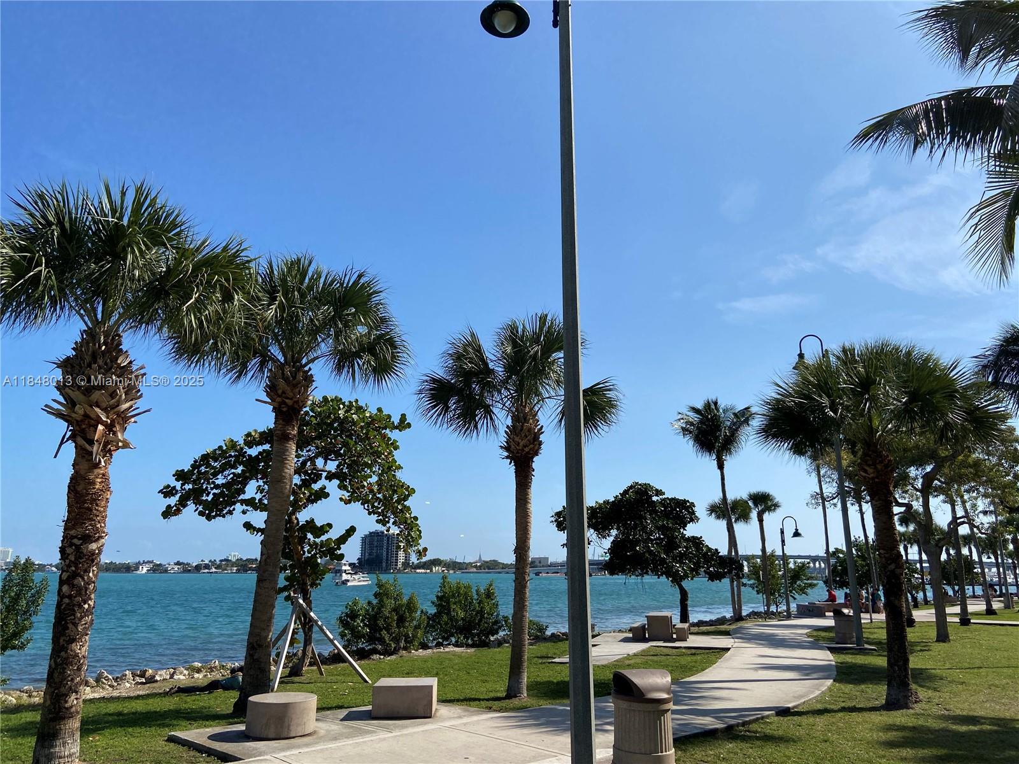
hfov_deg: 67.3
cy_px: 382
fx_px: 765
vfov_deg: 53.1
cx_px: 510
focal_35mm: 26
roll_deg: -1.3
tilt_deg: +13.5
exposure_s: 1/3731
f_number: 1.8
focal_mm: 4.25
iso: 32
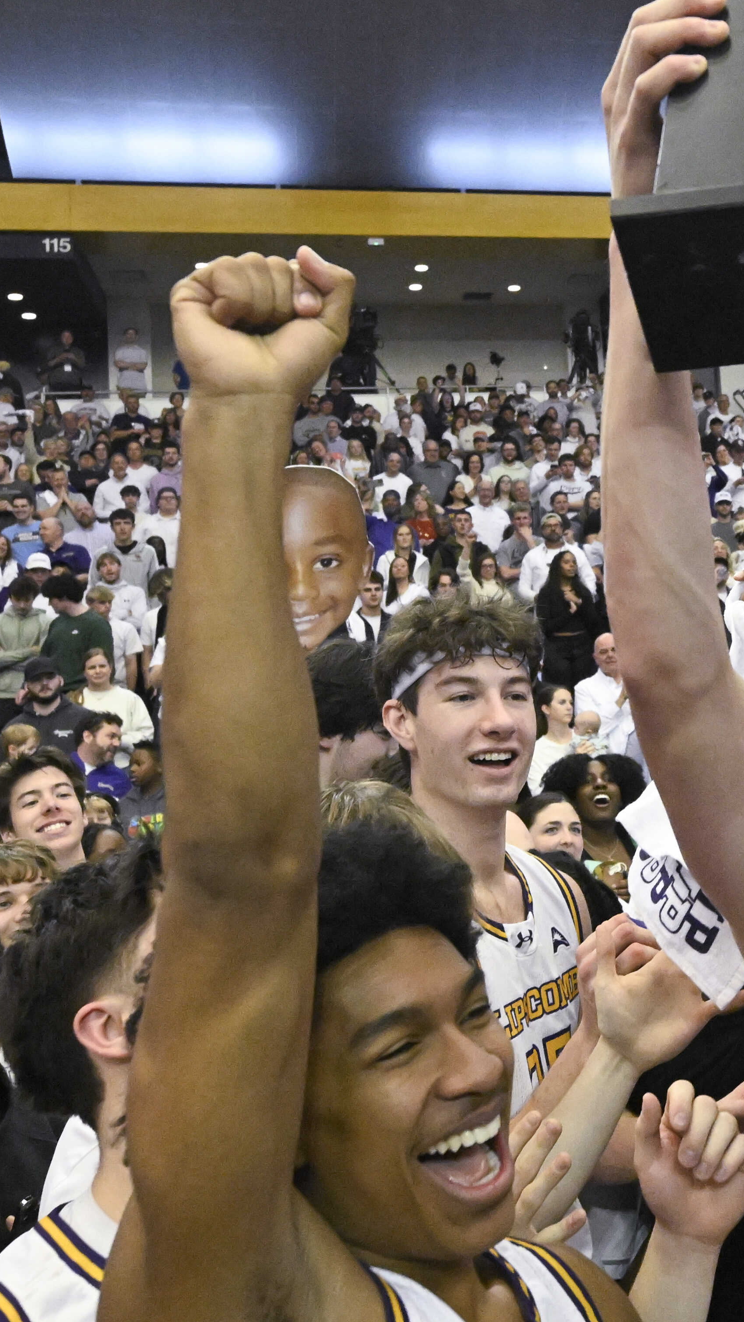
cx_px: 748
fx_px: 1403
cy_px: 502
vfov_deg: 50.0
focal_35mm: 40
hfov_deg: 27.9
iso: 6400
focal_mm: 14
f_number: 4
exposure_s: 1/1500
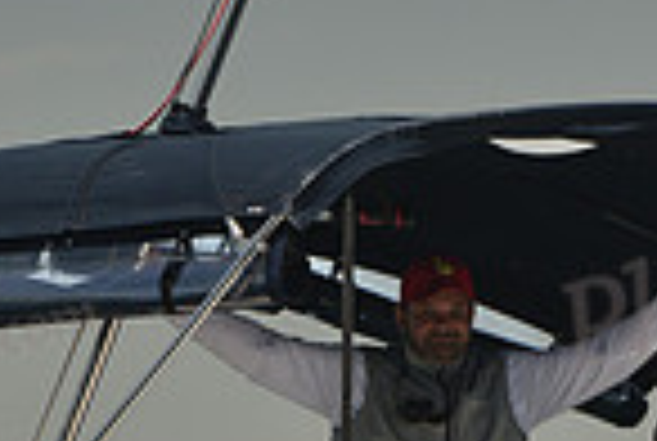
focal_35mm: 793
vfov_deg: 1.7
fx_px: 14502
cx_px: 333
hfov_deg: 2.6
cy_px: 551
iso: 250
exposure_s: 1/800
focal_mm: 200
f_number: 6.3
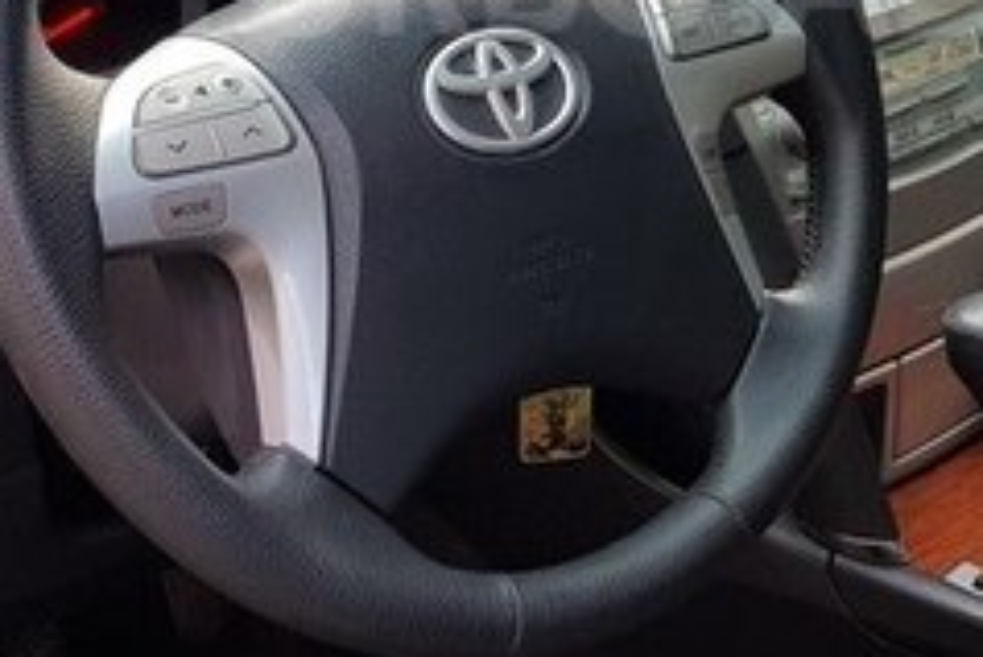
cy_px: -27
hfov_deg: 26.9
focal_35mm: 75
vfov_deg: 17.7
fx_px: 2049
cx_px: 570
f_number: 1.7
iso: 80
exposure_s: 1/100
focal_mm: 4.2
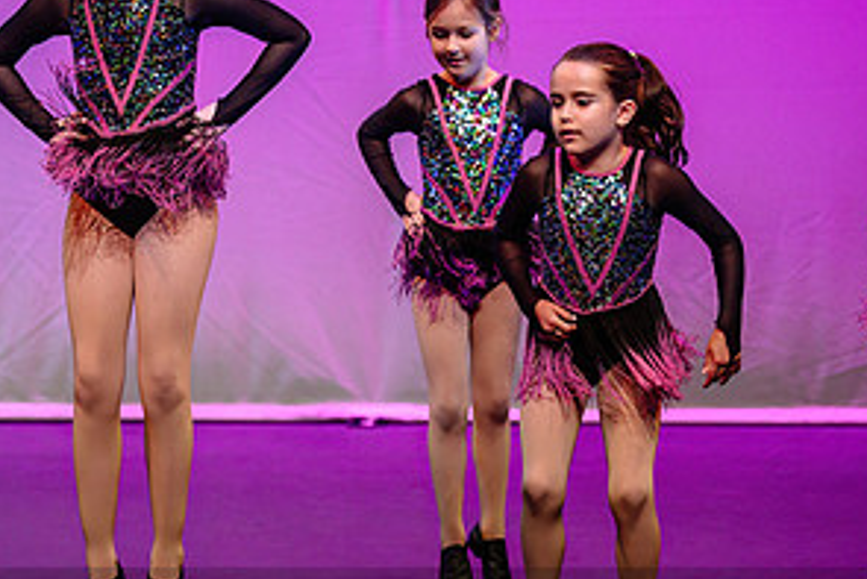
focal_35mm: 383
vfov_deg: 3.6
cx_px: 286
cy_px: 247
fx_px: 9228
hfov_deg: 5.4
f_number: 2.8
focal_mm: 160
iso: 1600
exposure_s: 1/640
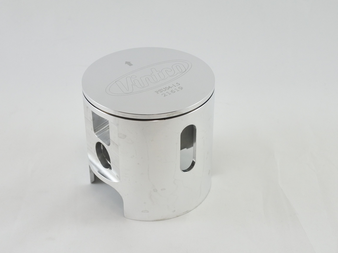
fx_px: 420
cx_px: 149
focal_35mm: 43
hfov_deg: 43.8
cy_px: 125
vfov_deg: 33.6
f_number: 4.2
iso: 400
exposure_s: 1/200
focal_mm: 14.7
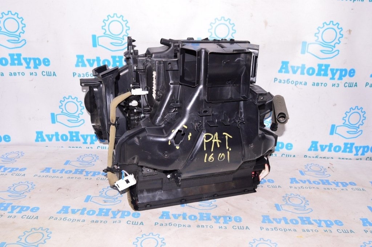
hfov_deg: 59.5
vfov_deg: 41.6
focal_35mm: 32
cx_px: 186
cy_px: 124
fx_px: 325
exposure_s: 1/200
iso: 1600
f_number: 8
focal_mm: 21
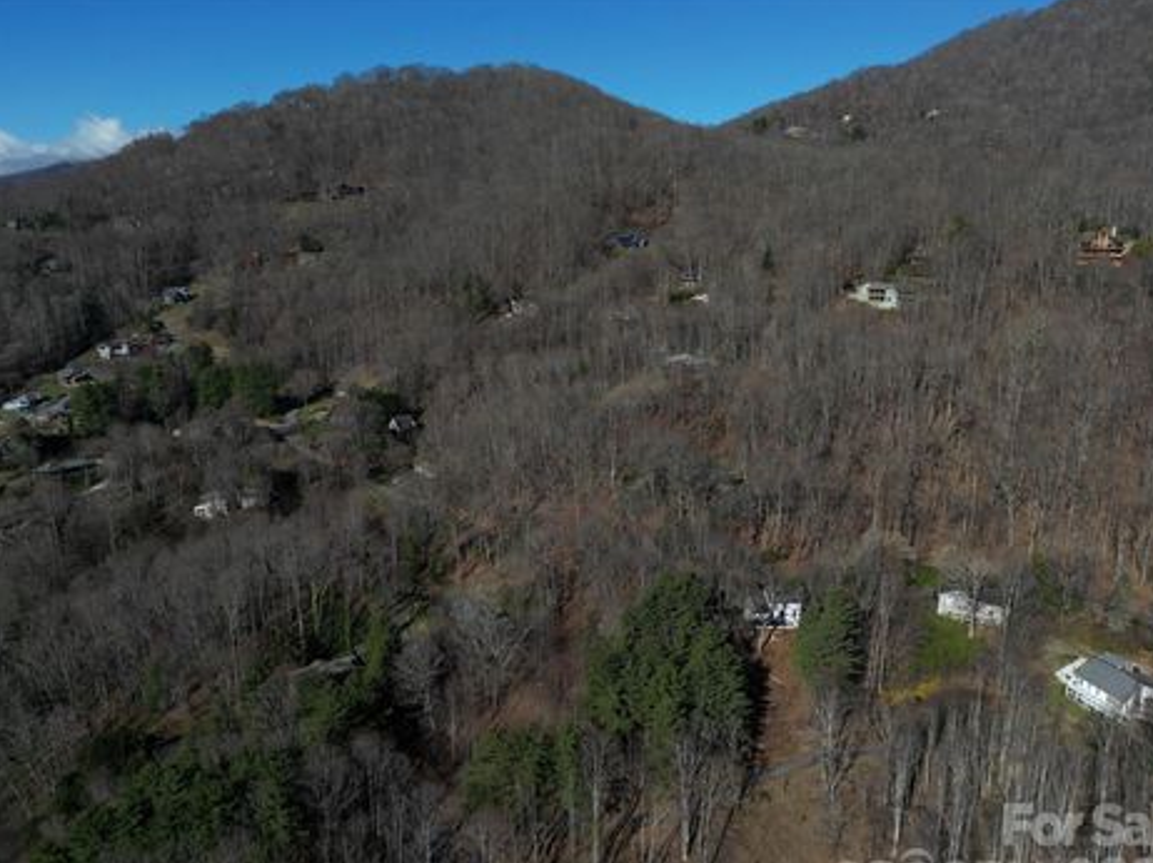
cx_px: 574
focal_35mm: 26
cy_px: 455
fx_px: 866
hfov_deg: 67.3
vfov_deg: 53.0
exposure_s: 1/4000
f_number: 1.7
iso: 110
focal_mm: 6.72
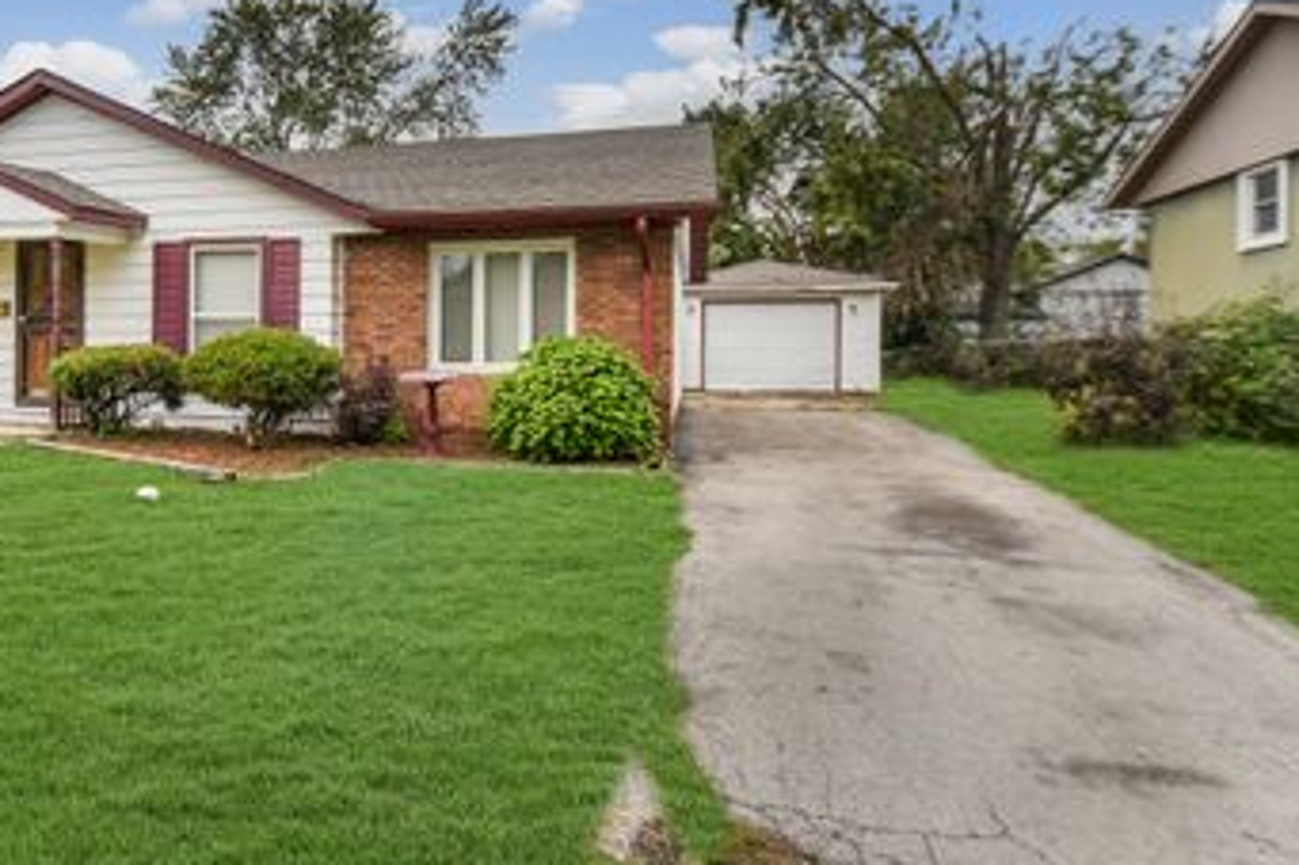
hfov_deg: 76.2
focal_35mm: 22
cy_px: 280
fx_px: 793
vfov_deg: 55.8
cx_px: 438
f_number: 3.5
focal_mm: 10
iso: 100
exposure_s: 1/250
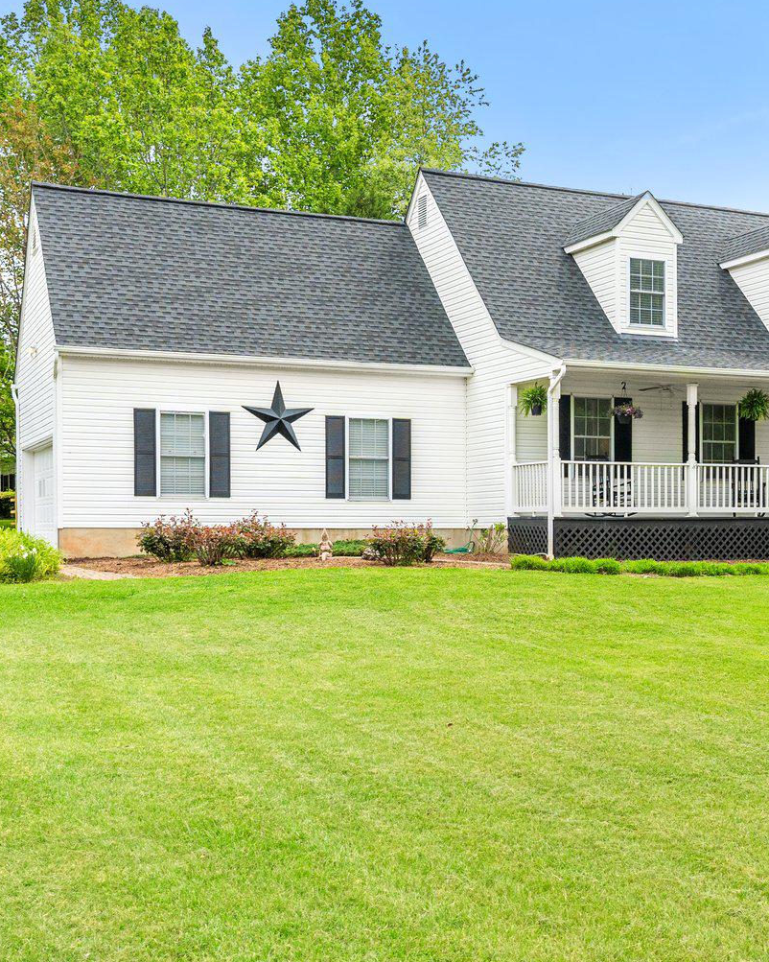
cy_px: 351
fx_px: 1309
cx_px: 562
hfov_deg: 32.2
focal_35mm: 46
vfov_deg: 40.0
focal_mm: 24
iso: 500
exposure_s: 1/2500
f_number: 5
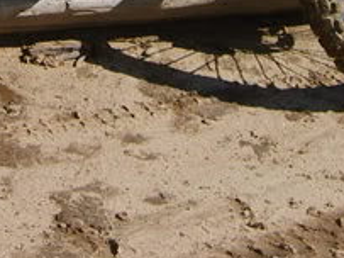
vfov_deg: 10.1
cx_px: 12
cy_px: -217
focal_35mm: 138
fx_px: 1371
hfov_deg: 14.1
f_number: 2.8
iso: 50
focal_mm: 5.8
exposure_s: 1/1000
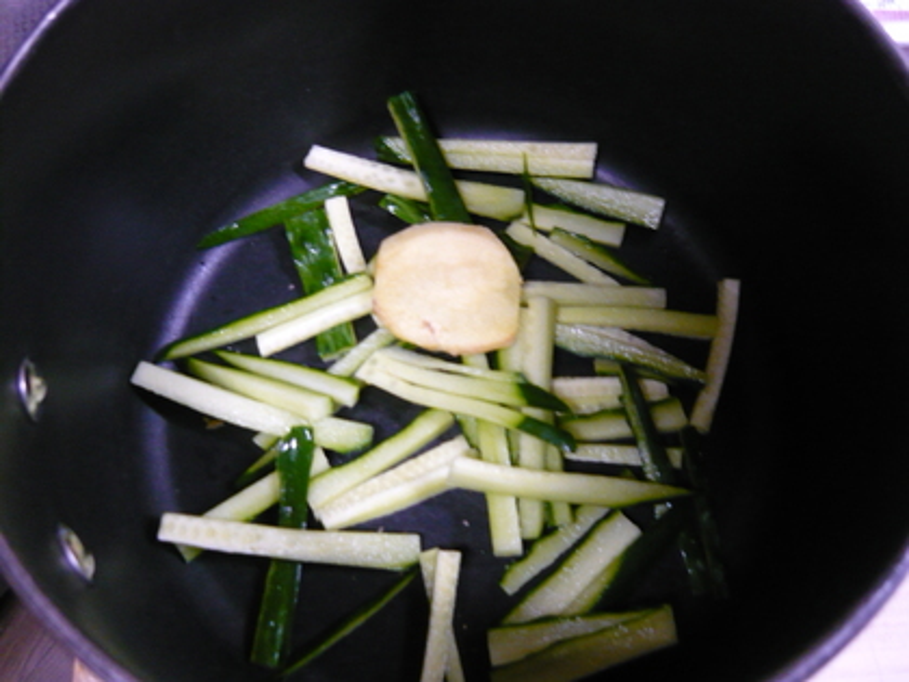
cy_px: 341
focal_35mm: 33
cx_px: 454
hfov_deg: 55.4
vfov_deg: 42.9
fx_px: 867
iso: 400
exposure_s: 1/20
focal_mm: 5.5
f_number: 2.8
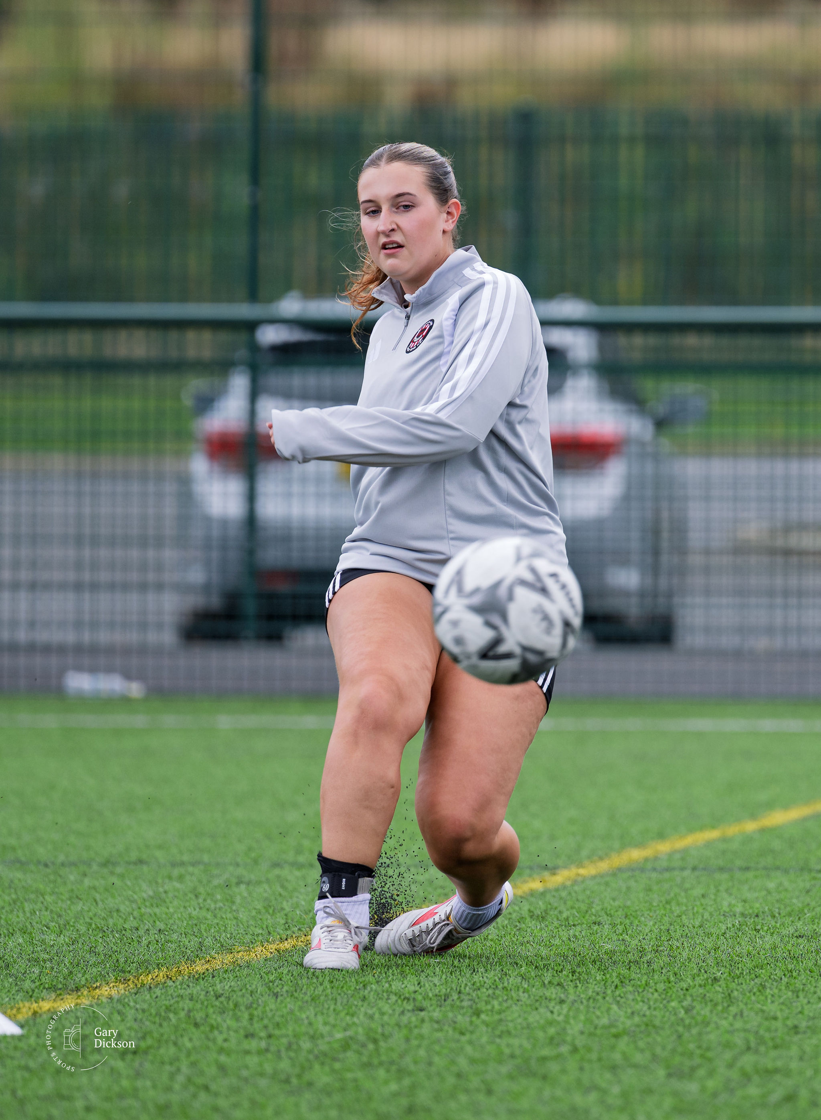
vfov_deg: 4.5
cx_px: 679
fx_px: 14243
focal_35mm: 444
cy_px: 452
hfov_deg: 3.3
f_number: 2.8
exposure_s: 1/800
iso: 160
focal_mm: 200
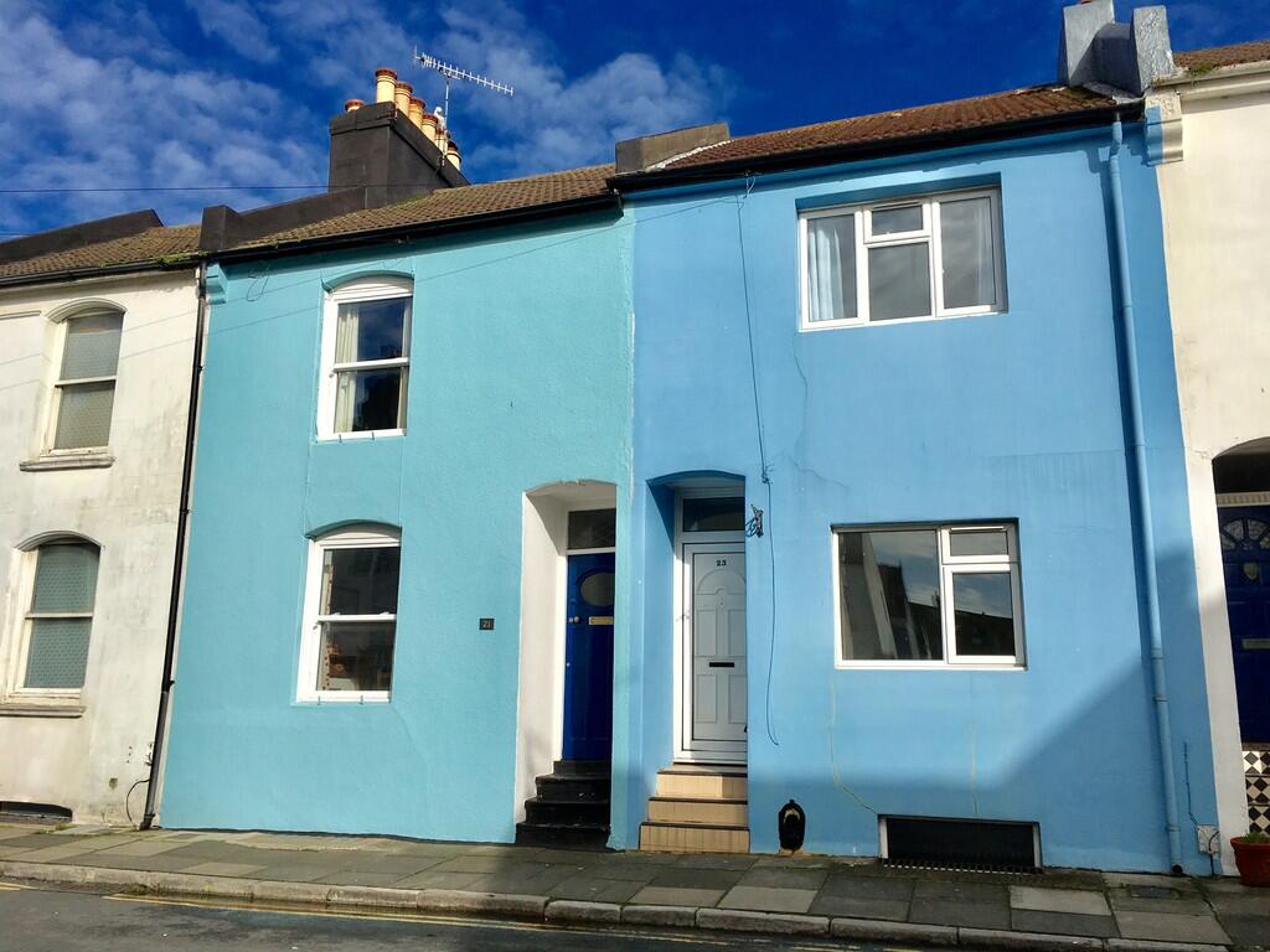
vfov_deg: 48.2
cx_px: 635
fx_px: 1064
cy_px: 476
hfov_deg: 61.7
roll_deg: -0.1
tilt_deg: +12.8
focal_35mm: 29
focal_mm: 4.15
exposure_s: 1/3344
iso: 25
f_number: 2.2
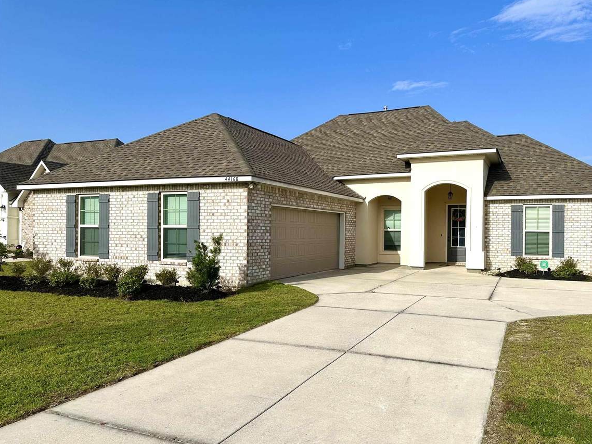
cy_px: 230
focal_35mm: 27
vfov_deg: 51.3
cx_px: 331
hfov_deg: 65.1
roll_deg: -0.8
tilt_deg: -0.1
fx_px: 462
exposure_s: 1/7042
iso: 80
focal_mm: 6.86
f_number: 1.78
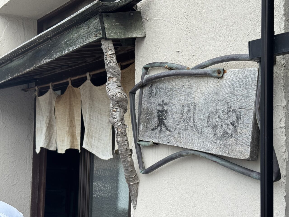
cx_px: 144
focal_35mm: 48
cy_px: 108
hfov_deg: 39.7
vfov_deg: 30.3
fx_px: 401
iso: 64
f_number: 1.78
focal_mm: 6.76
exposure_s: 1/1366
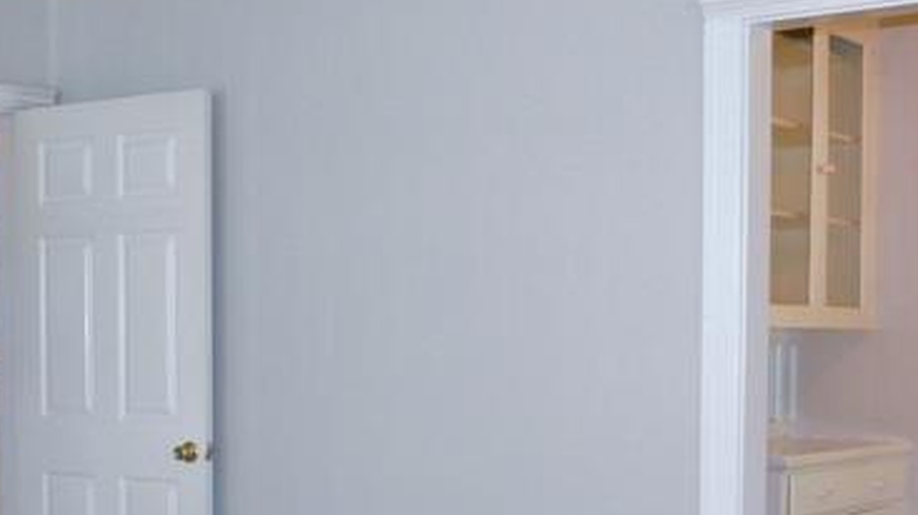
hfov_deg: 29.5
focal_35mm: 70
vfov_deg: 17.0
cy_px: 455
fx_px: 1703
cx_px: 183
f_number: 3
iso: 200
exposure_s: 1/30
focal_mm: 4
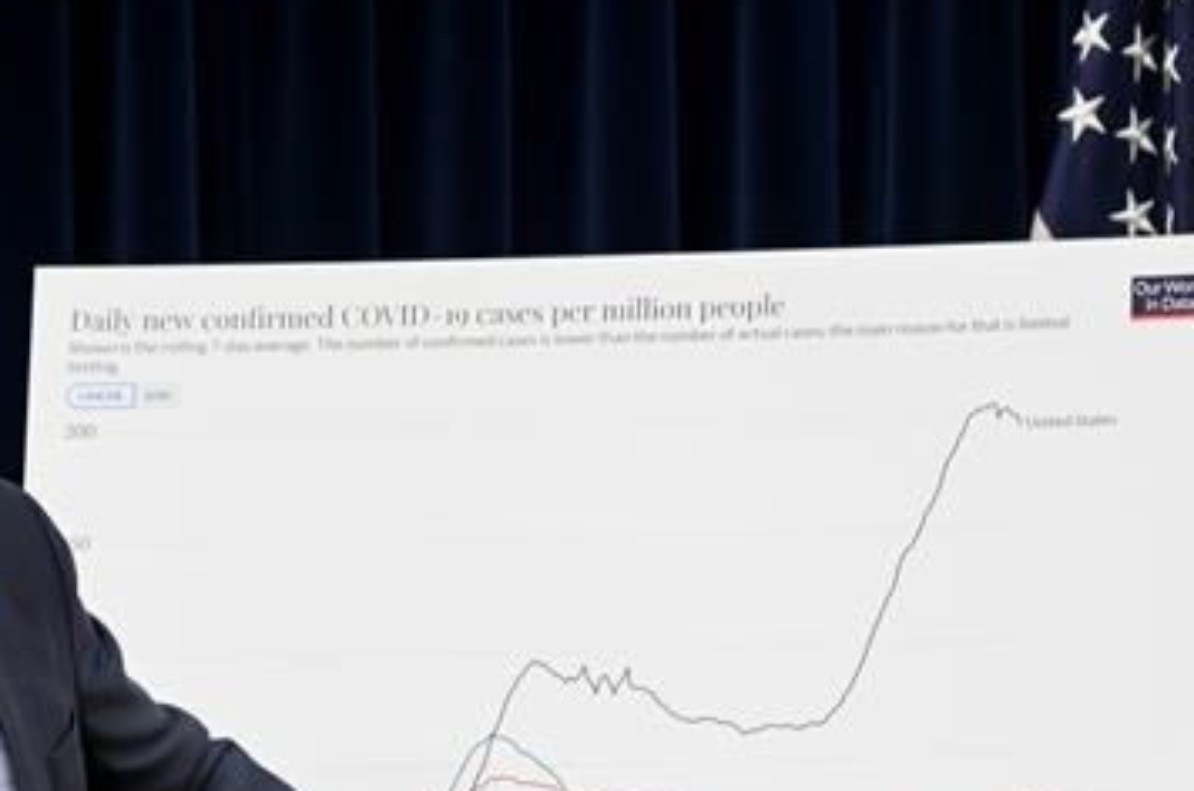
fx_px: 15130
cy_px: 650
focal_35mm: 457
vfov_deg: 3.0
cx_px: 252
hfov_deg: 4.5
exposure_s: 1/320
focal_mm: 250
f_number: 5.6
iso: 2500
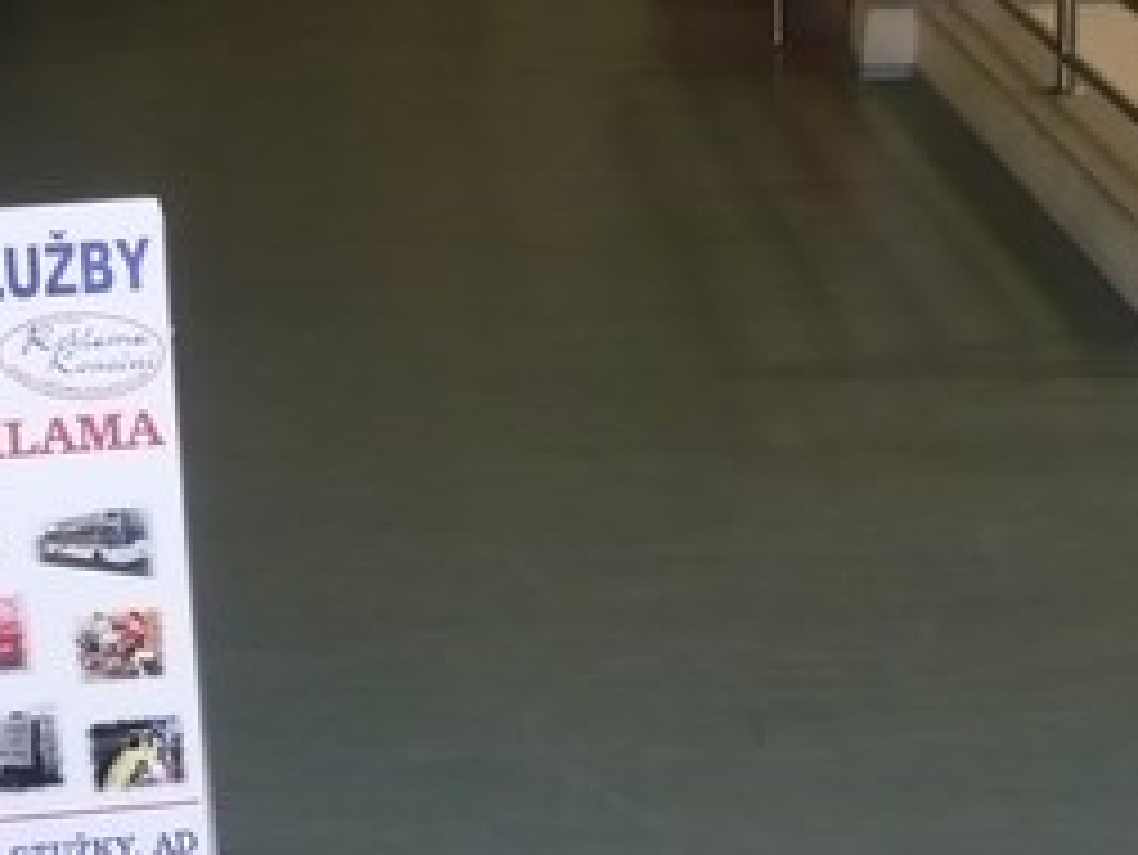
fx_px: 2730
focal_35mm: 83
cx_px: 787
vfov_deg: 17.7
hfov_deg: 23.4
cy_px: 284
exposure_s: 1/30
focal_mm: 5.8
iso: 250
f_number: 2.8
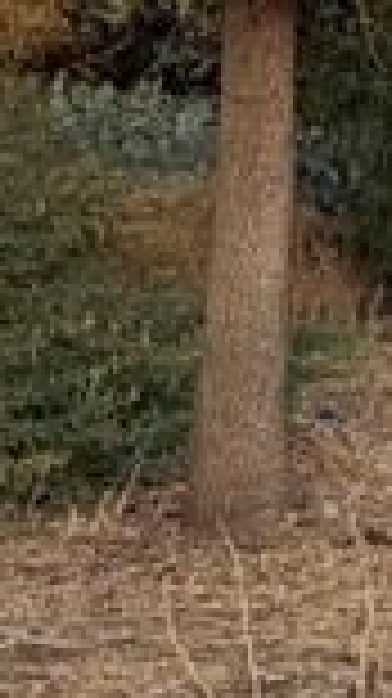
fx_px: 1869
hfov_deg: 9.9
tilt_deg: +1.4
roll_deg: +0.7
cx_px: 1059
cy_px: -5
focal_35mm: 101
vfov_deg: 20.5
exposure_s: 1/121
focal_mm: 2.22
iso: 50
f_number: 2.2
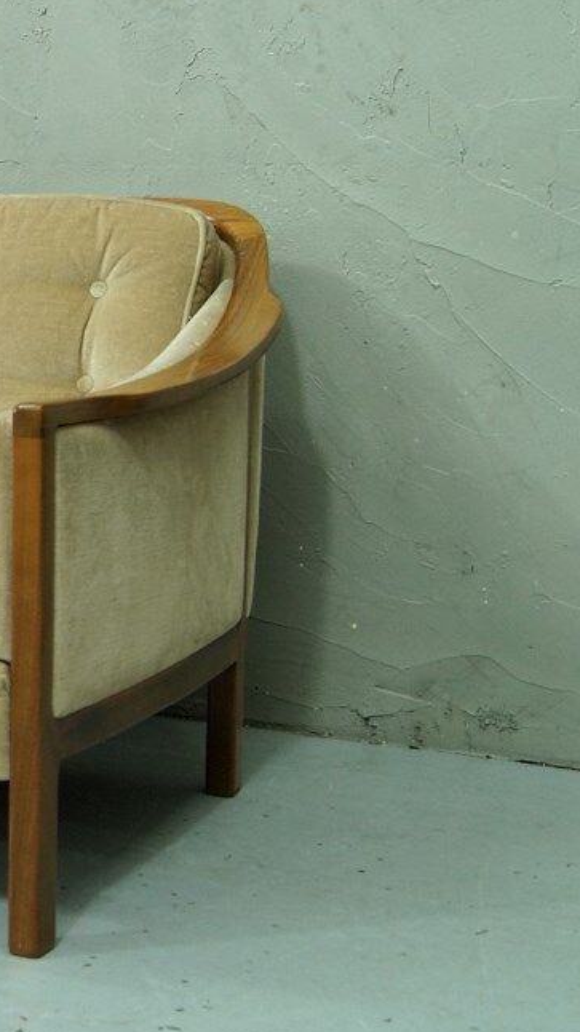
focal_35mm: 79
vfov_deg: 26.8
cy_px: 428
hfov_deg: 14.2
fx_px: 2162
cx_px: -313
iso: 400
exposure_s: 1/15
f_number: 6.3
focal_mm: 26
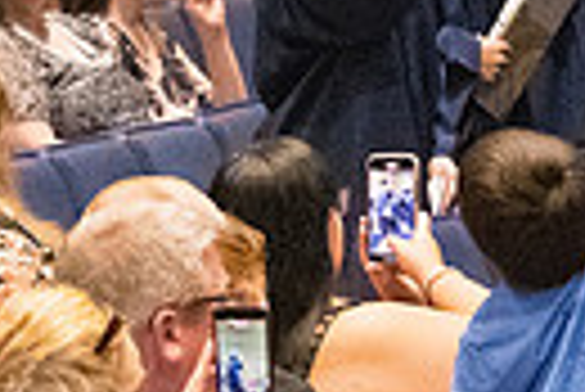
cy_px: 41
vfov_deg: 2.3
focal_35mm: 602
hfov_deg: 3.4
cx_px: 1184
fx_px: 9793
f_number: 4.5
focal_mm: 90
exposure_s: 1/250
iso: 8000
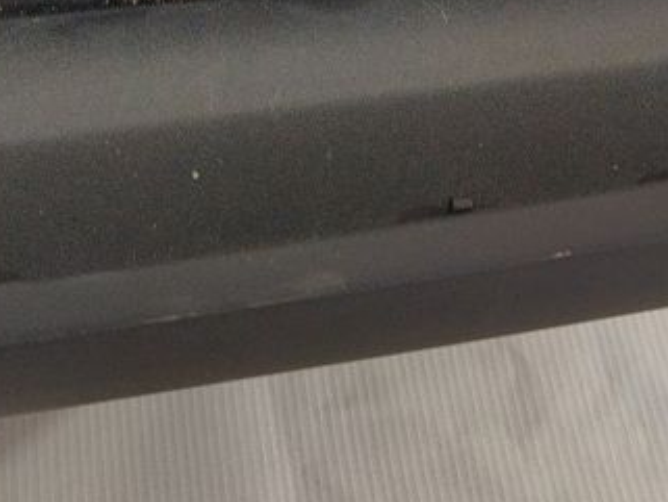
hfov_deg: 19.4
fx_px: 1950
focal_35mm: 101
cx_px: 223
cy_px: -252
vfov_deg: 13.8
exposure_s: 1/50
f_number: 1.79
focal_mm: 4.71
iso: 185
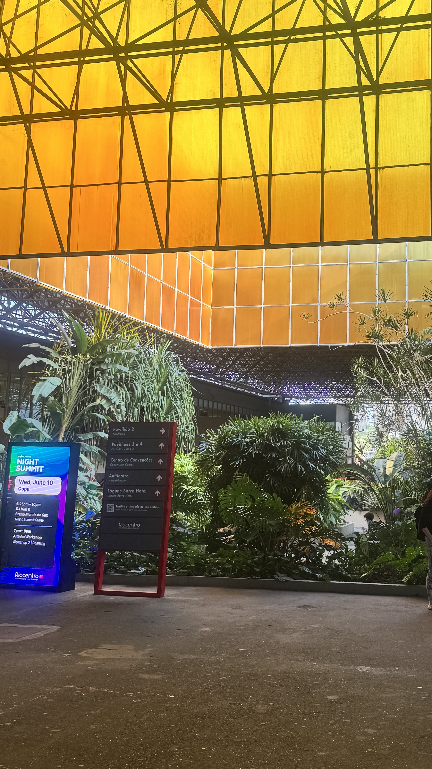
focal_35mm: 38
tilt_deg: +9.0
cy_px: 340
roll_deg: +1.8
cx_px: 343
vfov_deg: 52.7
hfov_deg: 30.5
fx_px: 774
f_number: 1.78
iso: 80
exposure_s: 1/445
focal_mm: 6.76
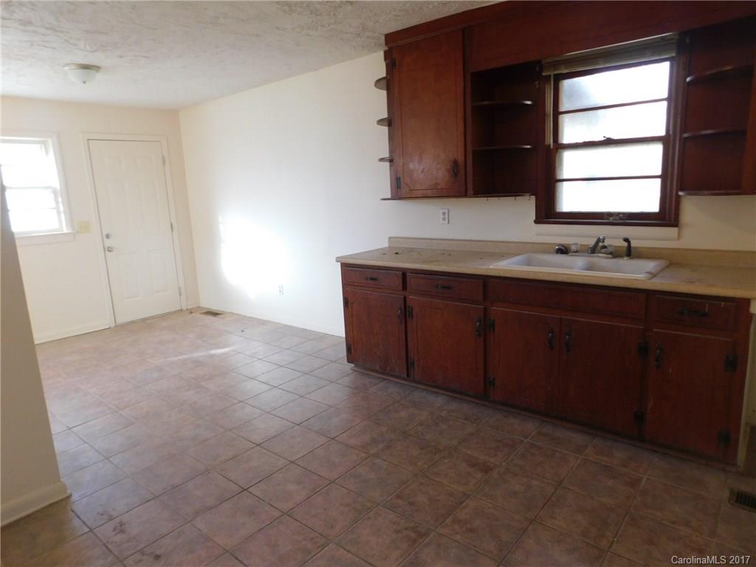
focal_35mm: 23
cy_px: 284
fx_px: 502
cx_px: 378
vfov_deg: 58.9
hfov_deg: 73.9
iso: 220
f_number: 3
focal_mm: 4
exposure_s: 1/30
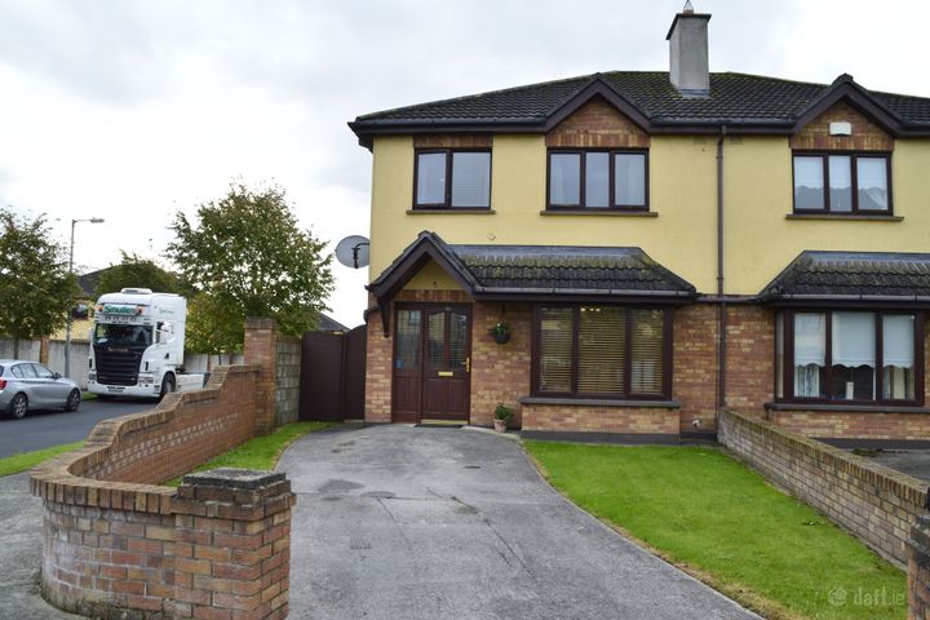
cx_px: 465
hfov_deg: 67.4
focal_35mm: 27
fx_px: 697
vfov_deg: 47.9
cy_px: 310
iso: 400
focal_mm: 18
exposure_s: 1/320
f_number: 10
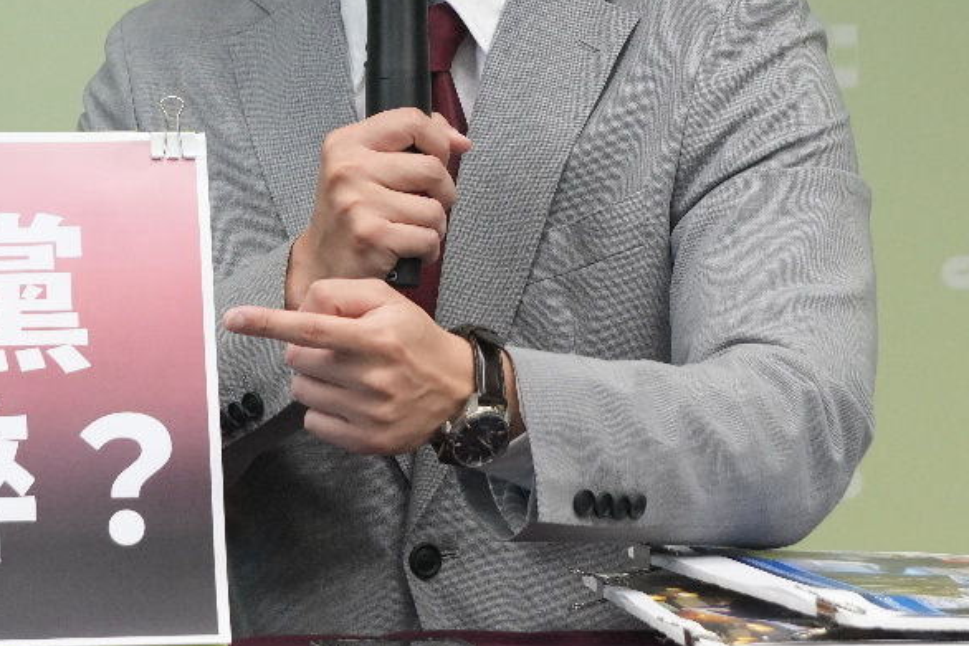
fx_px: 8992
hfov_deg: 6.2
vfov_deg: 4.1
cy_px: 39
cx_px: 334
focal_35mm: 334
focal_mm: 102
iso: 2500
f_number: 5.6
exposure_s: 1/250
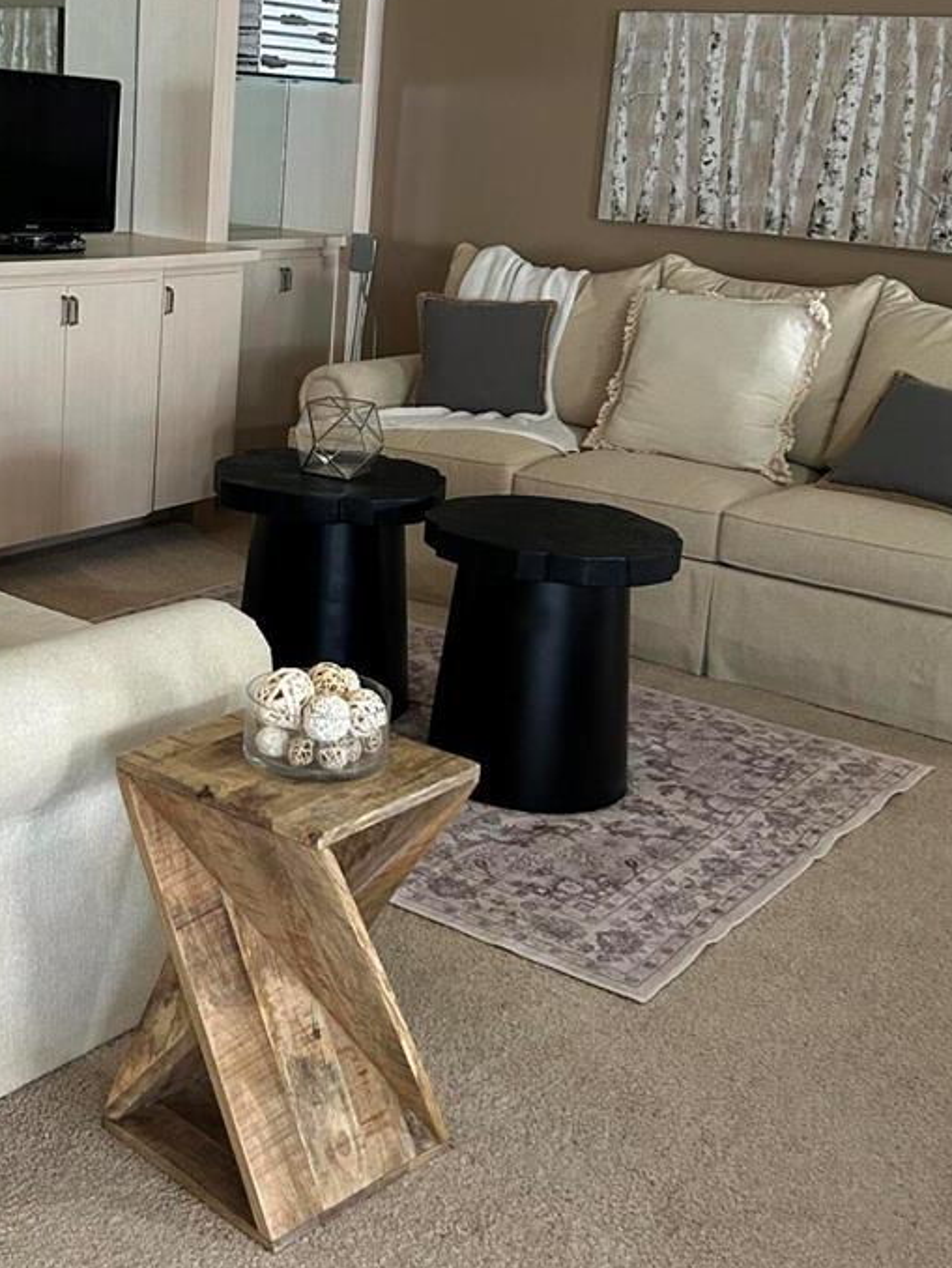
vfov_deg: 40.8
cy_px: 451
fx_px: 1686
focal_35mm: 46
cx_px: 254
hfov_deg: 31.1
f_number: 1.5
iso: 320
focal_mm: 5.7
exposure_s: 1/60
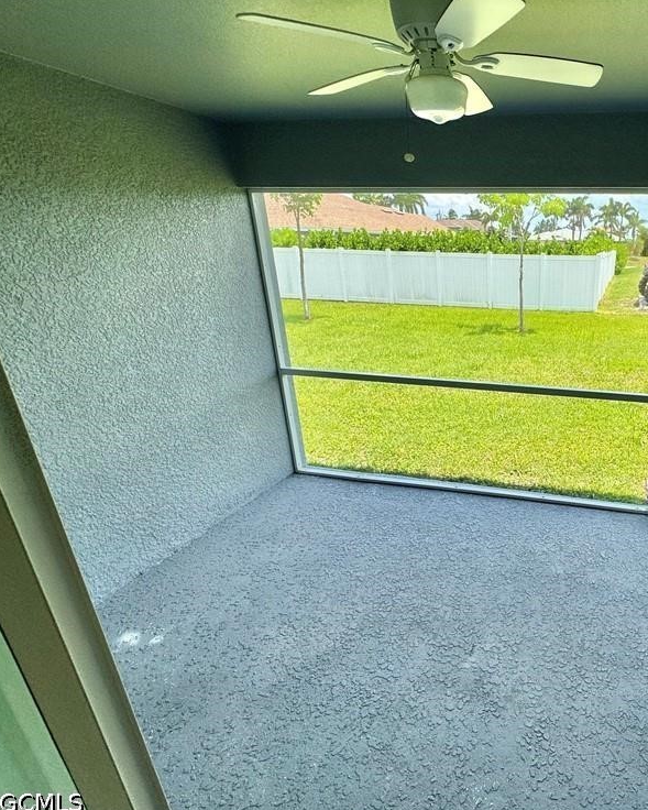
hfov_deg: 63.0
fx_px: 455
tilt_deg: -18.8
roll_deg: -1.6
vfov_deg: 83.3
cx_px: 542
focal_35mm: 19
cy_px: 398
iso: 40
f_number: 2.2
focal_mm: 2.22
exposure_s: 1/787
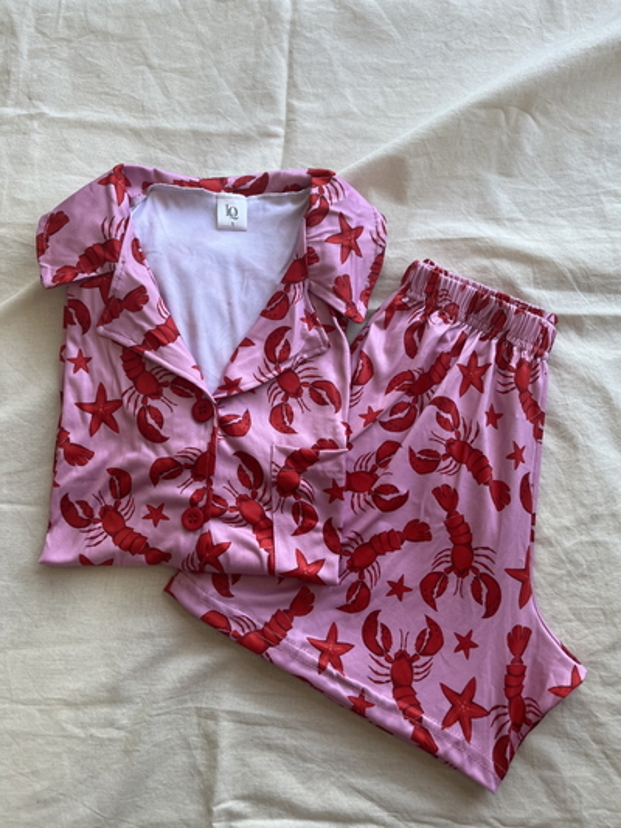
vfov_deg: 67.3
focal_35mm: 26
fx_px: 622
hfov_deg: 53.1
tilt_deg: -82.7
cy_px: 414
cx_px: 310
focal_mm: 5.1
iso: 50
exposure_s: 1/122
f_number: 1.6
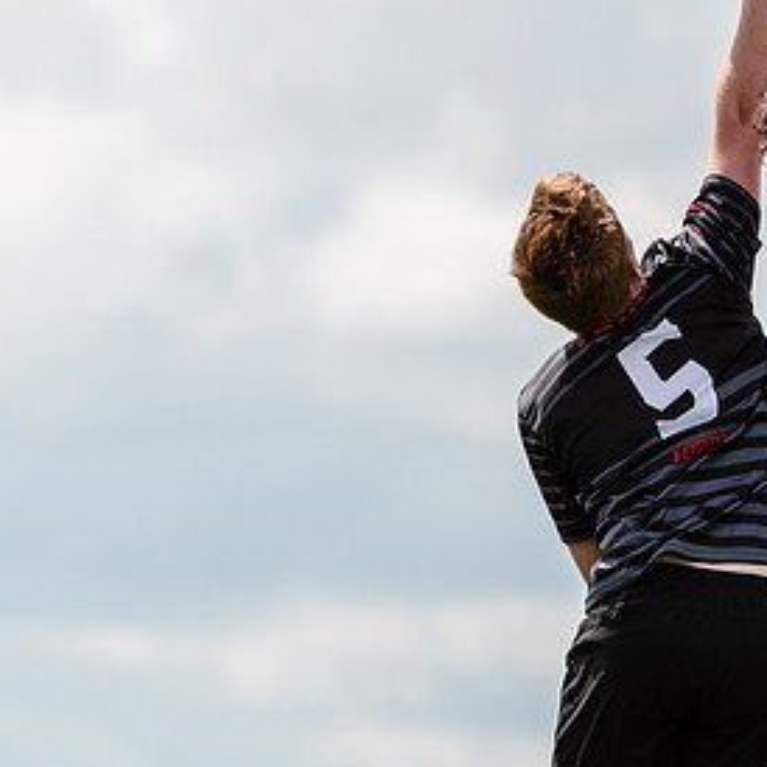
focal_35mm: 742
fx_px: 18601
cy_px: 432
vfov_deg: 2.4
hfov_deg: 2.4
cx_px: 743
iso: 100
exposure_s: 1/1000
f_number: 4
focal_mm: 200
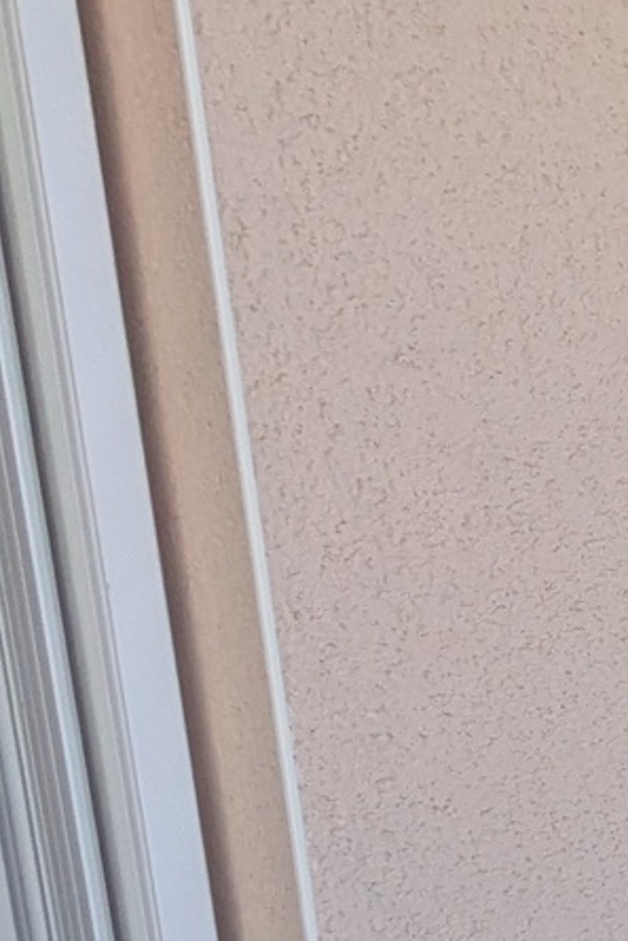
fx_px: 1752
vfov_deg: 26.8
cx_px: 1607
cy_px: 1110
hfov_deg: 13.3
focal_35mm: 67
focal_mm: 1.83
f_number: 2.2
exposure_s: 1/1046
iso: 48
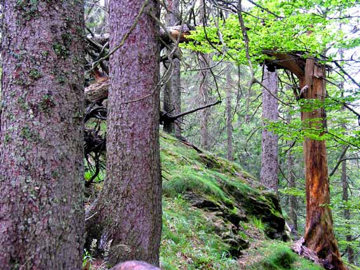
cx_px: 180
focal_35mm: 64
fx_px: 665
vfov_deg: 22.9
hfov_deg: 30.3
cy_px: 135
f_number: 3.2
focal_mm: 16.4
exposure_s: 1/24.8
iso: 100
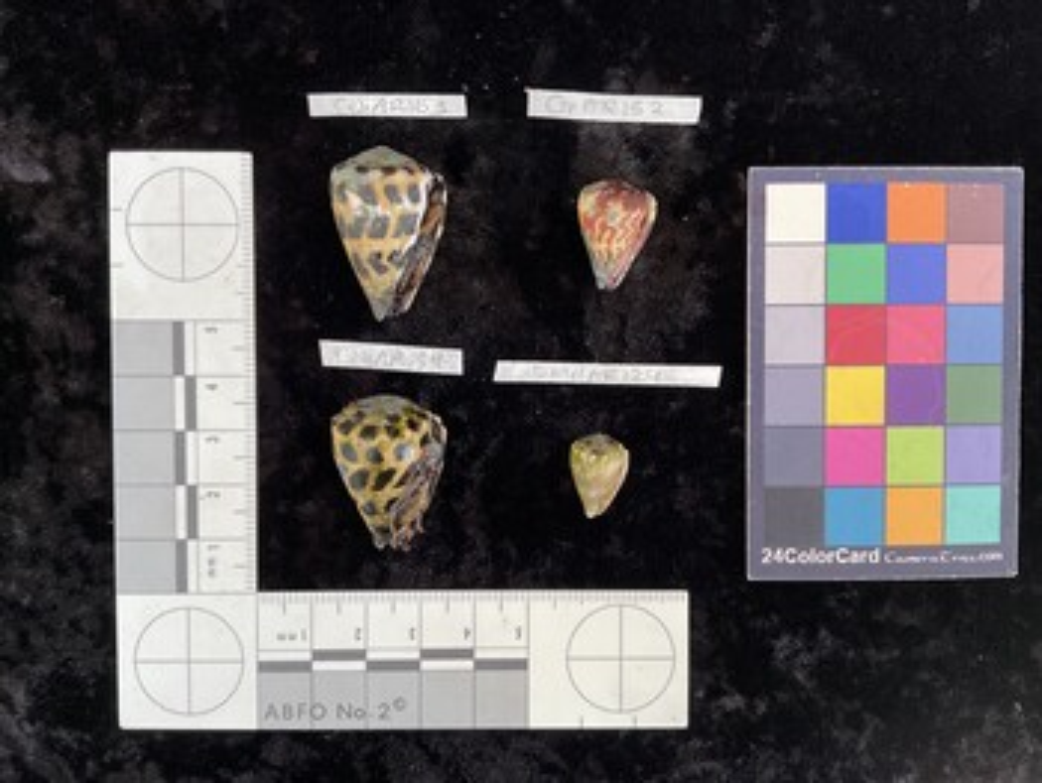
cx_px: 521
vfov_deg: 48.3
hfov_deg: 61.6
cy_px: 392
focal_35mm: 29
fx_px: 874
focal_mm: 3
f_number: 1.8
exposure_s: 1/60
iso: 80
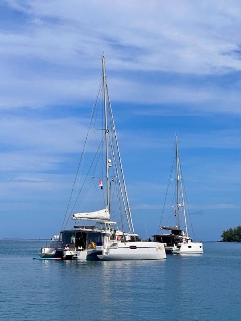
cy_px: 160
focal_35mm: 77
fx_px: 715
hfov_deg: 19.1
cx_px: 120
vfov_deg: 25.3
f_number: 2.8
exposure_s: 1/1727
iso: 32
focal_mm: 9
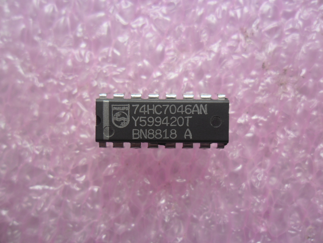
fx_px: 252
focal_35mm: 27
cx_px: 162
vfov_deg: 51.4
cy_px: 122
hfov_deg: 65.3
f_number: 3.5
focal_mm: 4.9
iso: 100
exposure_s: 1/56
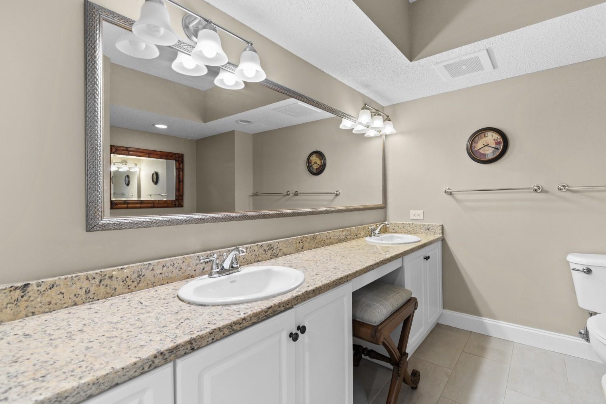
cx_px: 318
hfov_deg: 96.7
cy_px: 198
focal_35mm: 16
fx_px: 269
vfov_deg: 73.7
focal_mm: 10
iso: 100
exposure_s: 1/8
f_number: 4.5
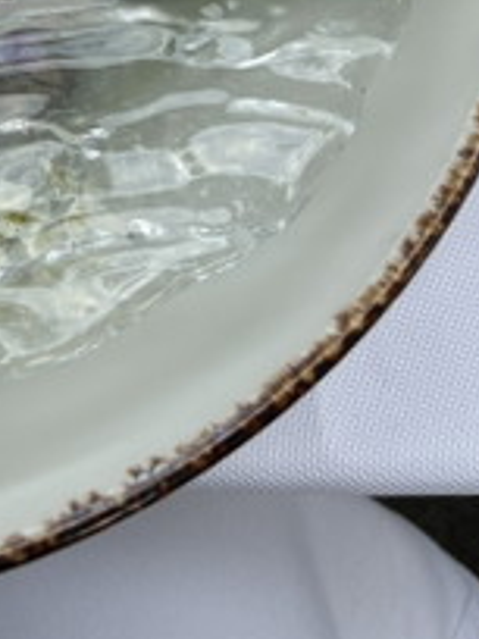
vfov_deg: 20.5
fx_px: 1568
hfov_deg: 15.6
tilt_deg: -64.1
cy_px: -251
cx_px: -294
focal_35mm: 85
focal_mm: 5.96
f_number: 1.6
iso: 40
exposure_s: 1/100
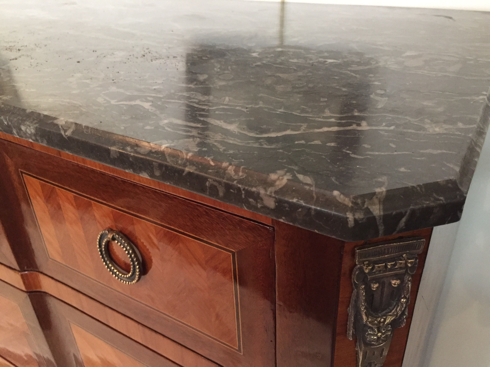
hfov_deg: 61.7
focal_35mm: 29
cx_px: 245
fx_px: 411
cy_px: 184
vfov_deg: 48.2
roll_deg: +1.1
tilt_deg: -31.5
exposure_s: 1/17
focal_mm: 4.15
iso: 320
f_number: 2.2
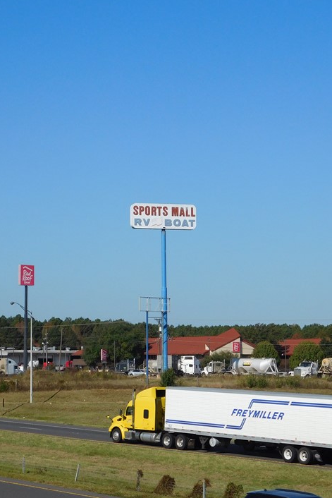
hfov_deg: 15.3
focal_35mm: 89
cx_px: 120
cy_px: 254
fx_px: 1230
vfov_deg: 22.9
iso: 125
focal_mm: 10.4
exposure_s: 1/500
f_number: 8
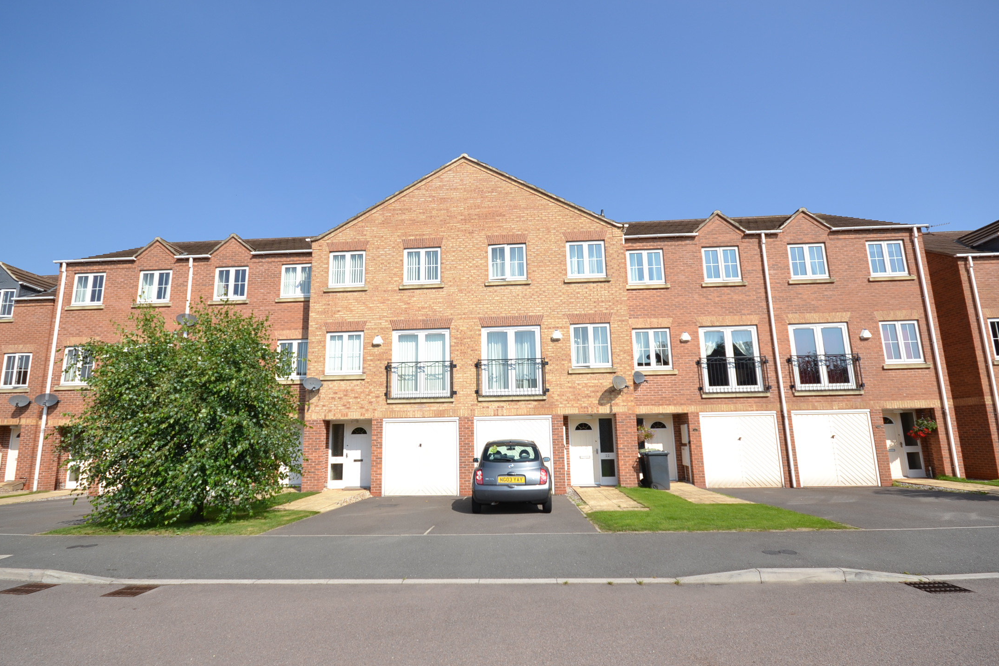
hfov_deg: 96.7
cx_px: 490
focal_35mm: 16
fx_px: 444
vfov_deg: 73.7
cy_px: 348
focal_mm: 10
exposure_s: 1/200
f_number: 8
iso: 100
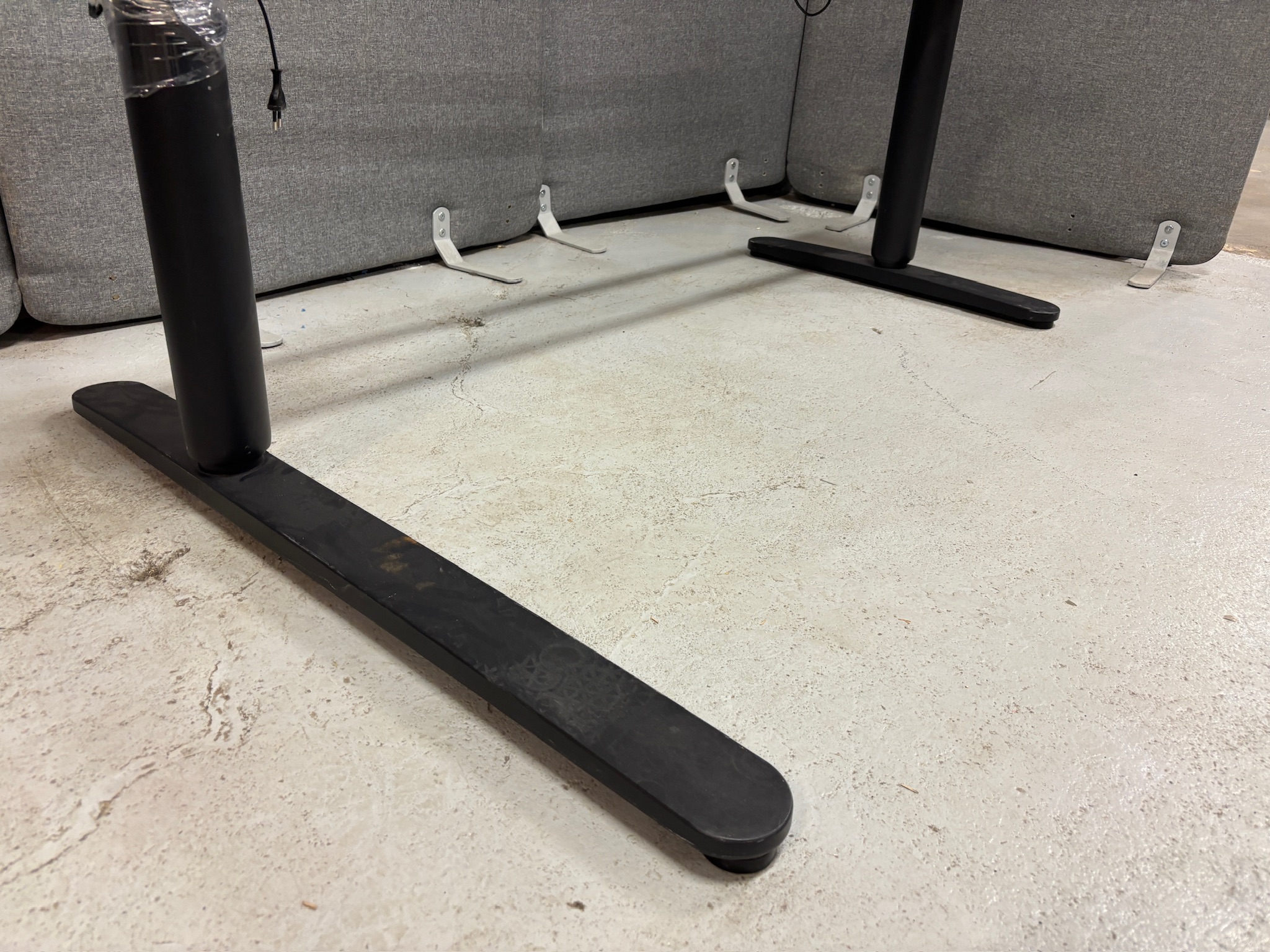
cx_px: 635
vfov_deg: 53.1
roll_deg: -3.3
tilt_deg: -23.5
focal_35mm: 26
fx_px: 954
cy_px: 476
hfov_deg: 67.3
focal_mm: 5.96
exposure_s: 1/50
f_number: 1.6
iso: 125
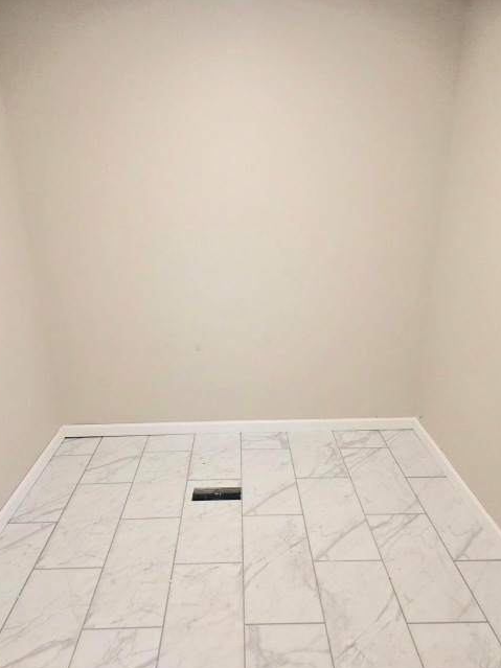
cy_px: 345
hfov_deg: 56.8
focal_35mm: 24
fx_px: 463
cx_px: 246
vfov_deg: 71.6
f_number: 1.7
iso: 640
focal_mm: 6.3
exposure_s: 1/120
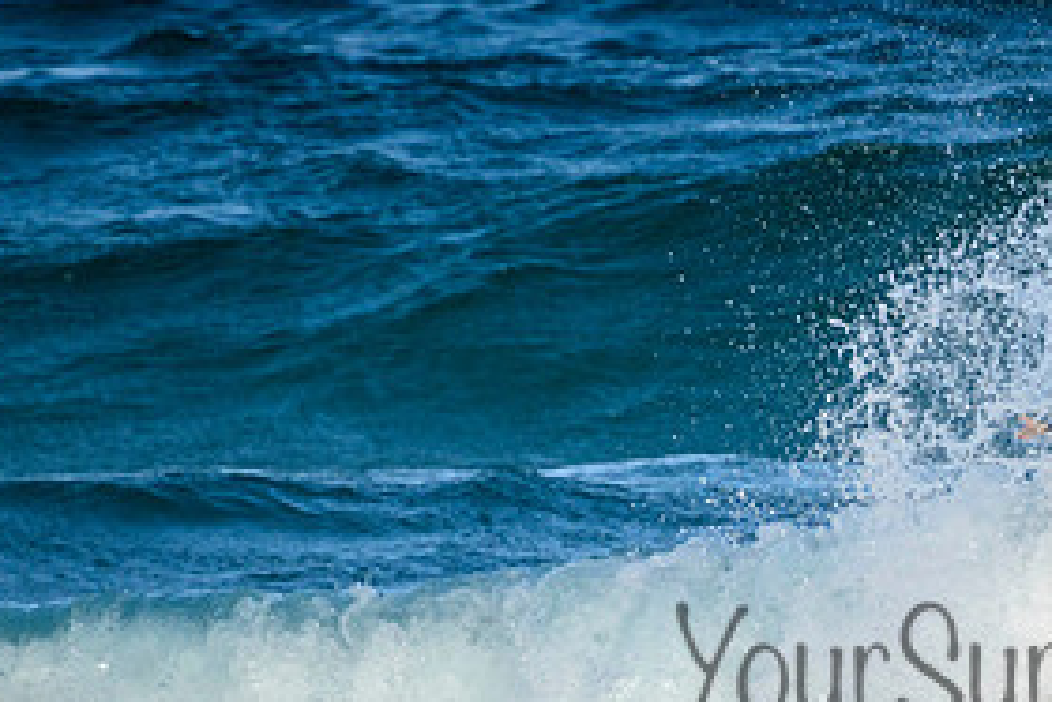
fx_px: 48415
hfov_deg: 1.2
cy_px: 629
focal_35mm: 1656
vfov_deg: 0.8
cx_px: 1063
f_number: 11
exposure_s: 1/1600
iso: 1250
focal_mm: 800
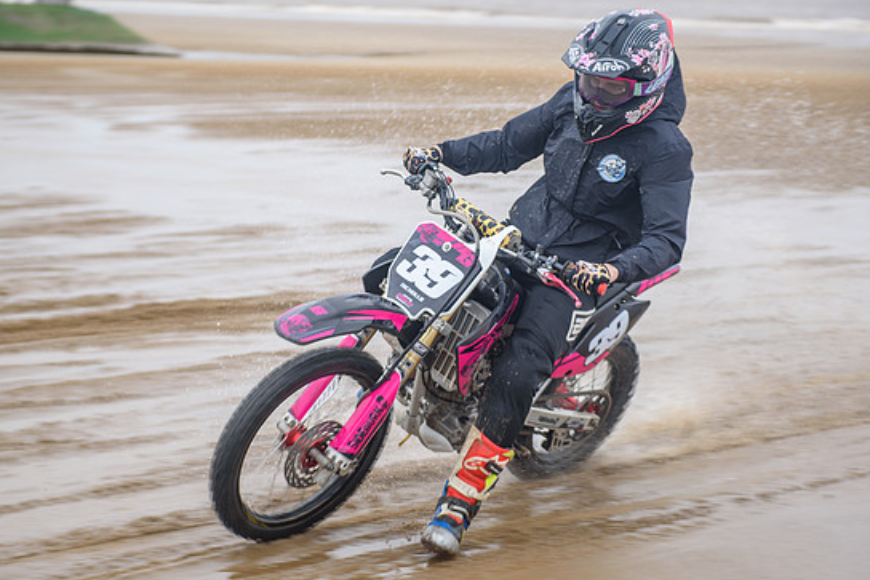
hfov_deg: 25.7
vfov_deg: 17.3
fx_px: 1910
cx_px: 428
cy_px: 331
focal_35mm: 79
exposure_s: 1/250
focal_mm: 66
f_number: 2.8
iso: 100
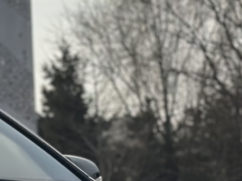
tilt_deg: +2.5
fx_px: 1734
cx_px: -137
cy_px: 172
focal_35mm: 248
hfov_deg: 7.8
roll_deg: +1.4
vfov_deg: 6.0
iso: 100
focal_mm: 6.86
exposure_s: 1/13699
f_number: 1.78
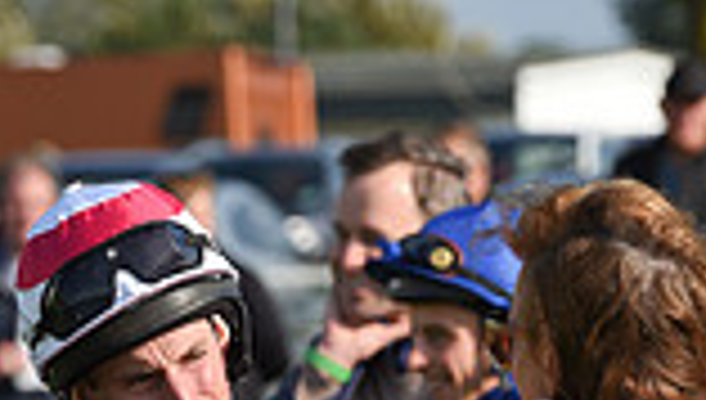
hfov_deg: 4.2
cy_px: 971
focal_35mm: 509
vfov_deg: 2.4
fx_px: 9547
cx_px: 270
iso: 640
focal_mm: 170
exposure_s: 1/4000
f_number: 6.3
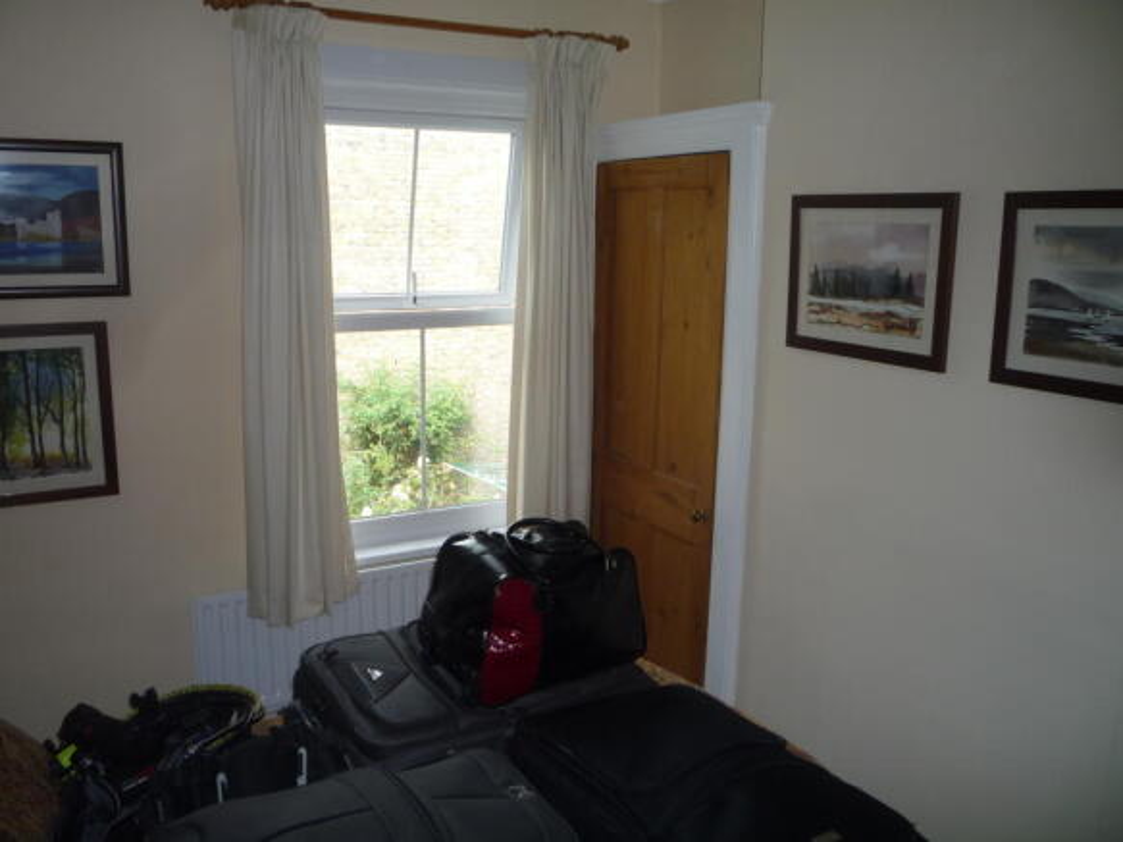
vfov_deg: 46.8
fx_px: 973
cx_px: 562
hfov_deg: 60.0
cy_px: 421
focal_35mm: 30
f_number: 3.3
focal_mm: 5.2
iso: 100
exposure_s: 1/60
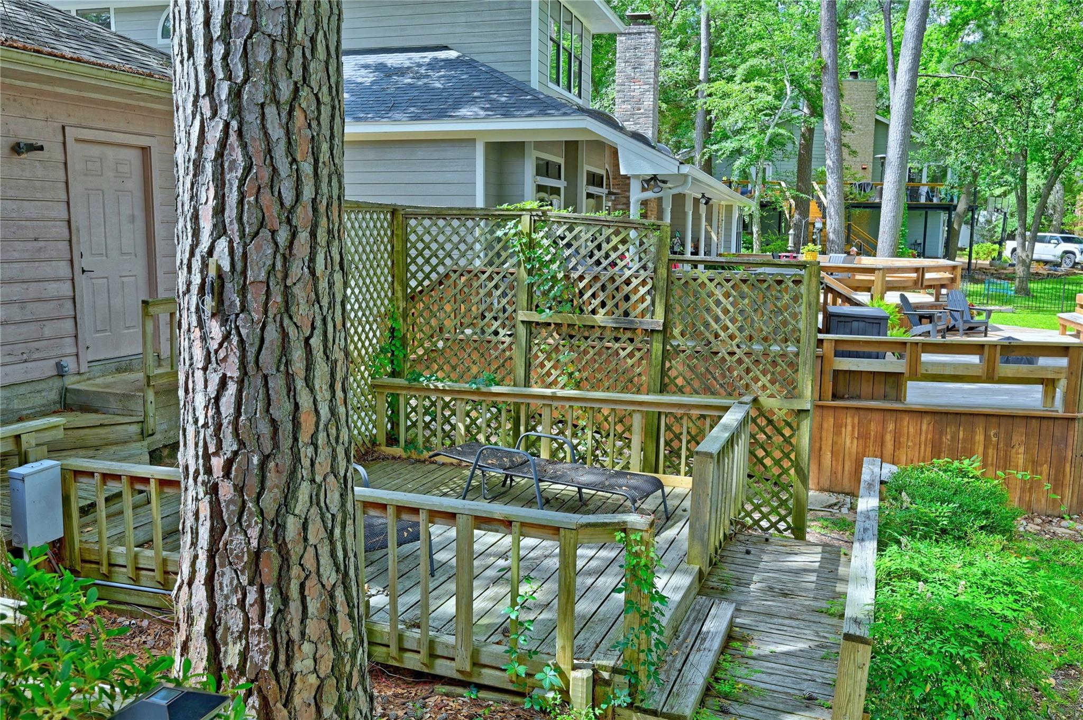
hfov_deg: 62.0
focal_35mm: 30
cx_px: 542
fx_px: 902
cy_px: 360
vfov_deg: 43.5
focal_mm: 30
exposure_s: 1/125
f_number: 8
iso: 400
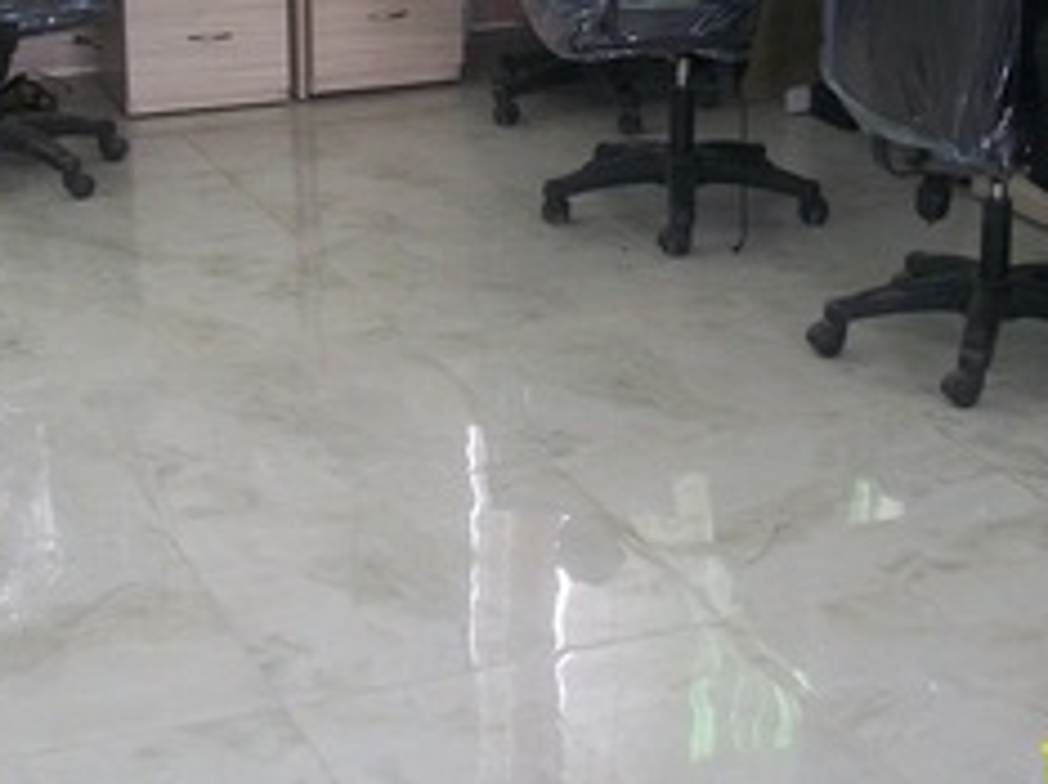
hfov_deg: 25.3
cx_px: 412
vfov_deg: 18.9
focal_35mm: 77
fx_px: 2329
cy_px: 119
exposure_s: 1/30
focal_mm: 6
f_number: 2.7
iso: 80
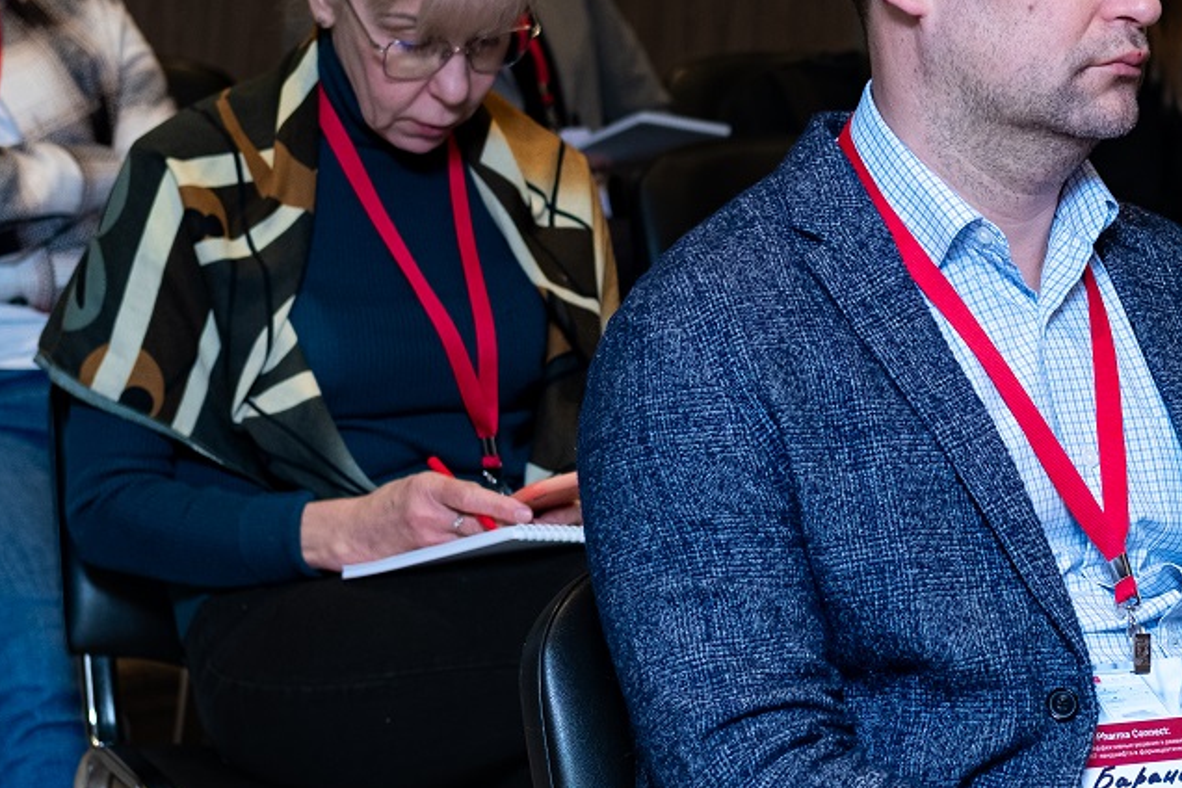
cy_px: 346
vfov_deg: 11.0
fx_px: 4104
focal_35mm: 125
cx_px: 1048
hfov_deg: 16.2
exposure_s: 1/125
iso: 400
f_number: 2.8
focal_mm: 35
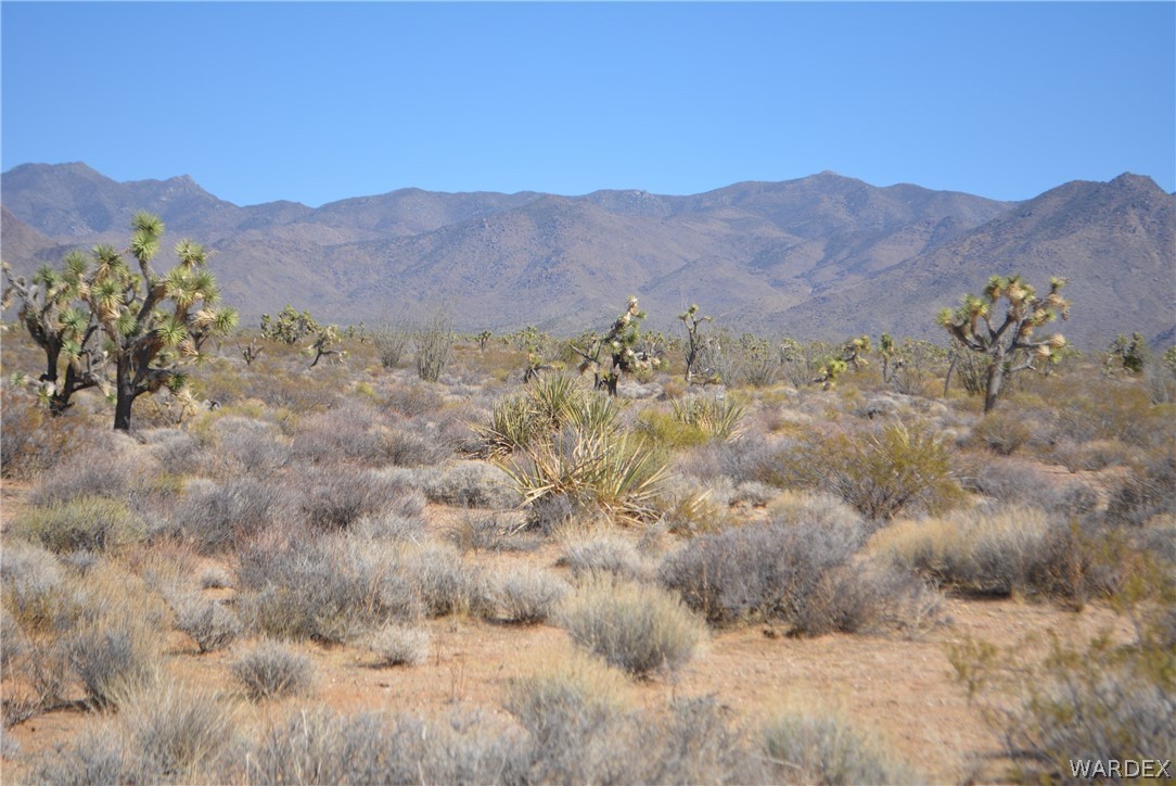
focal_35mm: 82
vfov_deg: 16.6
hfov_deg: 24.6
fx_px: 2696
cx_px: 588
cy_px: 393
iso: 400
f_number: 6.3
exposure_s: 1/1600
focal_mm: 55
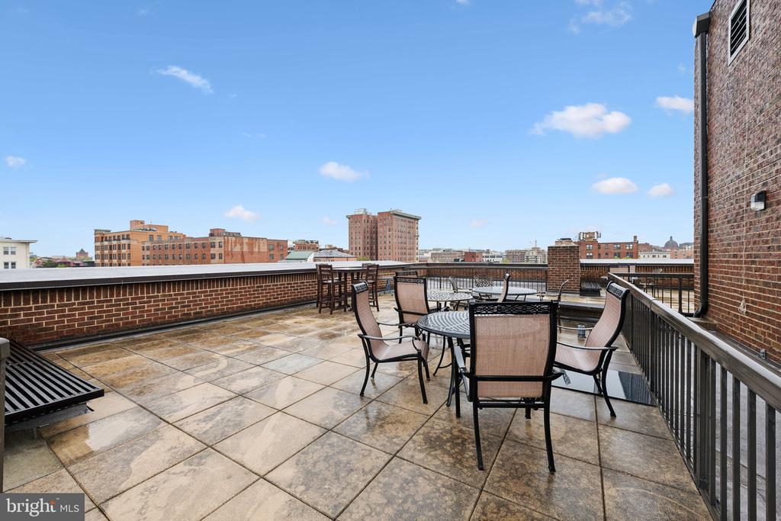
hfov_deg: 104.2
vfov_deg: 81.2
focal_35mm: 14
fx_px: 304
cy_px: 260
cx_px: 390
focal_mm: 14
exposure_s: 1/320
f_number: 7.1
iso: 320
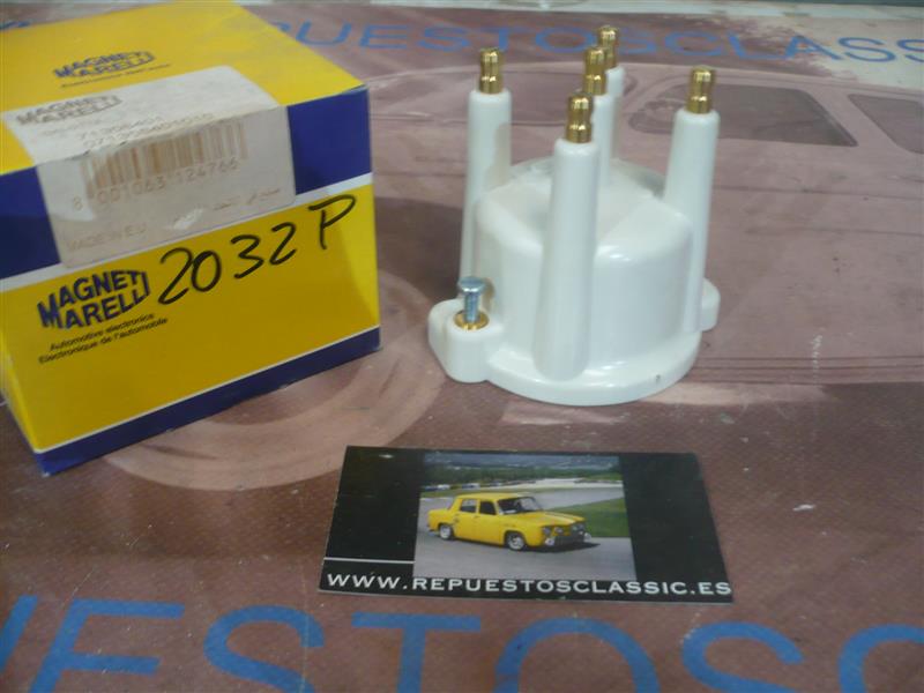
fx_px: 934
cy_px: 346
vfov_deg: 40.7
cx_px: 462
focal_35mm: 35
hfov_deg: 52.6
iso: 200
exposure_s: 1/8
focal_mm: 5.8
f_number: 2.8
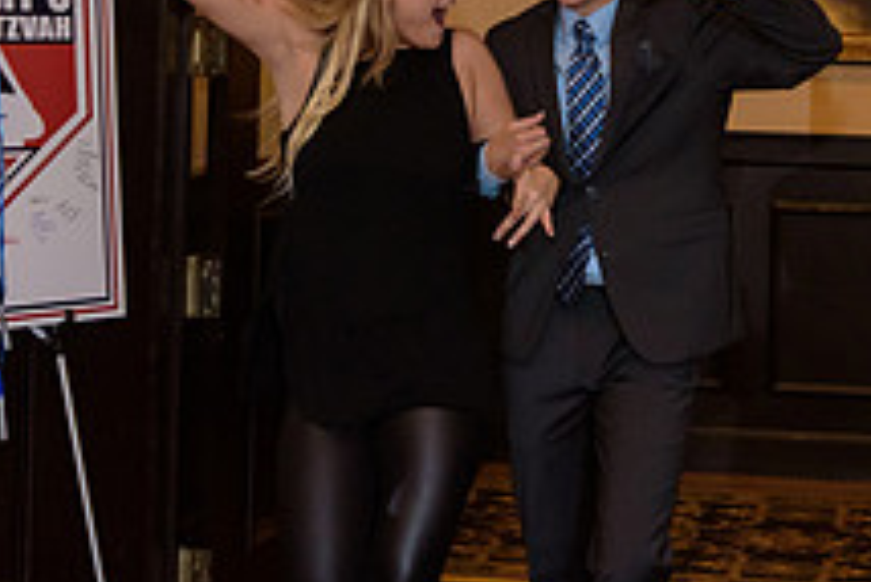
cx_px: 594
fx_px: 2494
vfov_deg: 13.1
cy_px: -10
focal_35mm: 103
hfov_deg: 19.7
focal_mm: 38
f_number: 3.2
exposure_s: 1/125
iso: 1600
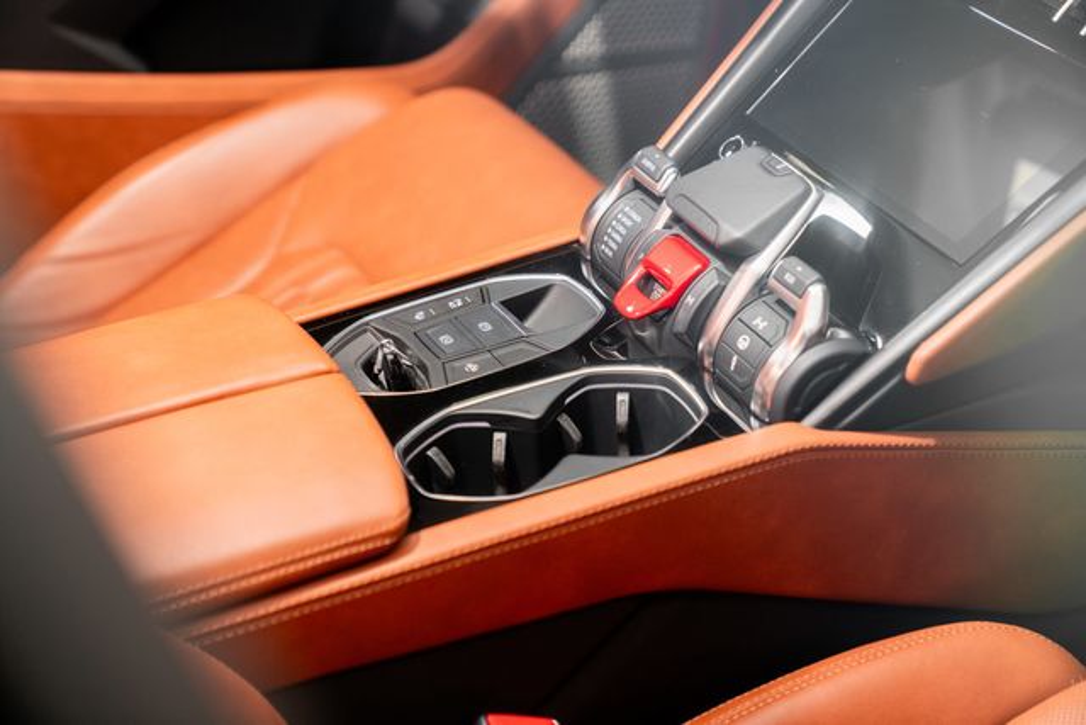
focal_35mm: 70
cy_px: 362
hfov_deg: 28.8
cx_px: 543
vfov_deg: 19.5
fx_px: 2112
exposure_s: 1/50
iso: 400
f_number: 3.5
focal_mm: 70
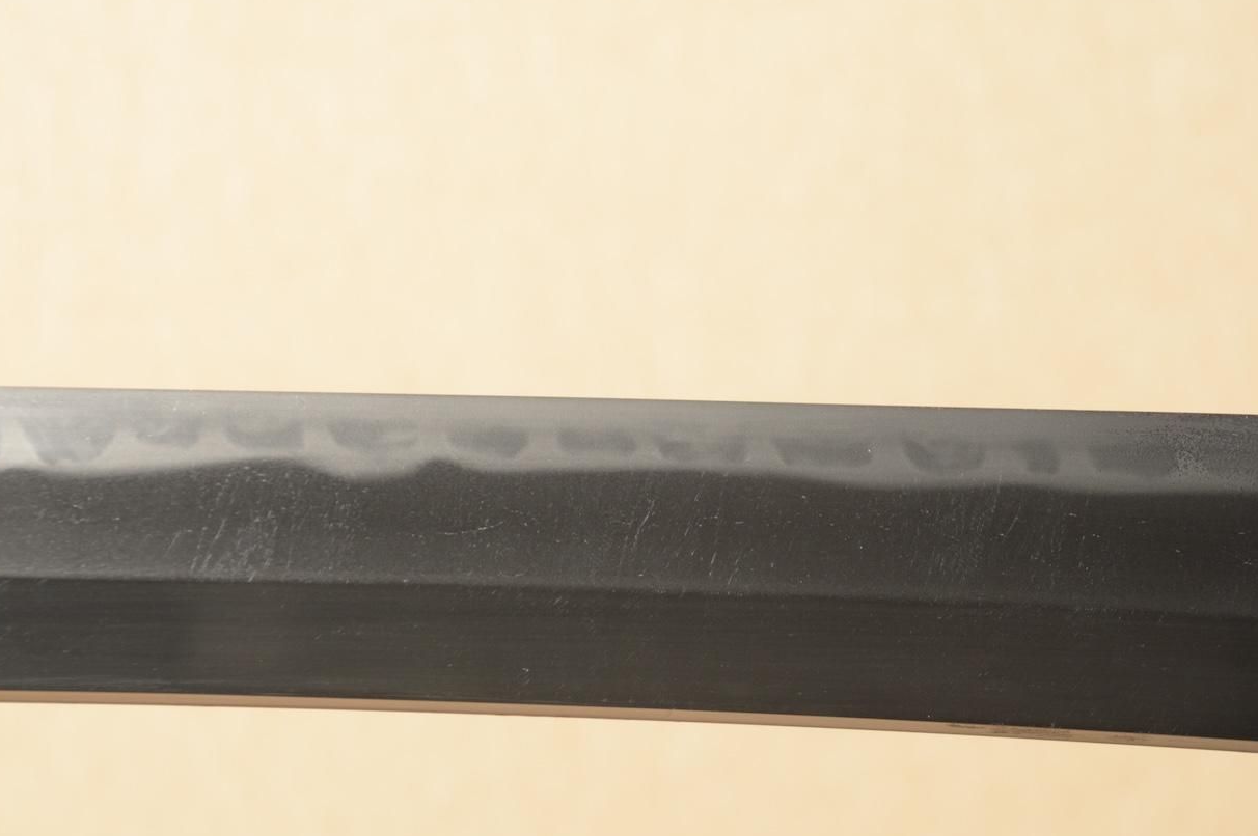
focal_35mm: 165
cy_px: 436
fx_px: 5746
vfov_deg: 8.3
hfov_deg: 12.5
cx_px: 682
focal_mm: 95
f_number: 11
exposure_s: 1/1.6
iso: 400
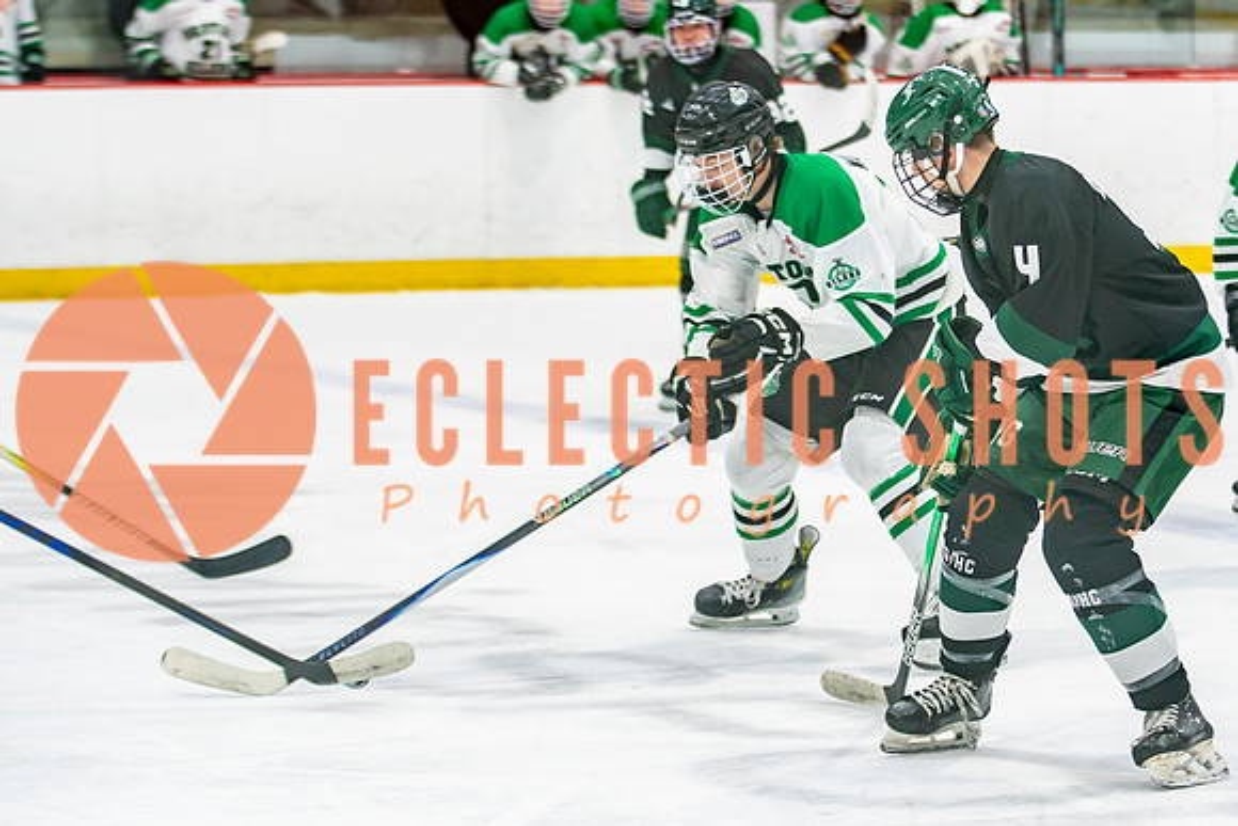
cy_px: 381
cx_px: 996
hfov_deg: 10.8
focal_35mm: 189
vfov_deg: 7.3
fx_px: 6510
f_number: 3.2
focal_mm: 100
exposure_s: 1/640
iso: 800
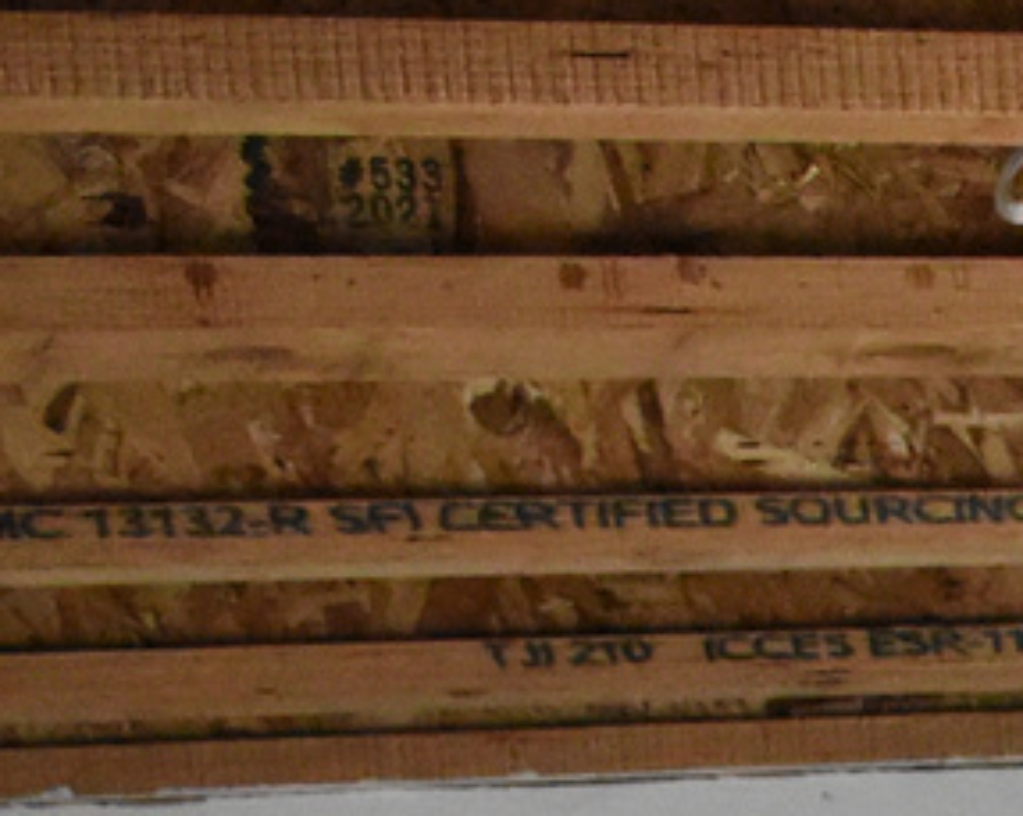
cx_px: 2345
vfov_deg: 7.1
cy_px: 2225
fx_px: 6079
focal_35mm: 201
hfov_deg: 8.8
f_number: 3.5
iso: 4500
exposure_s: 1/200
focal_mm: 20
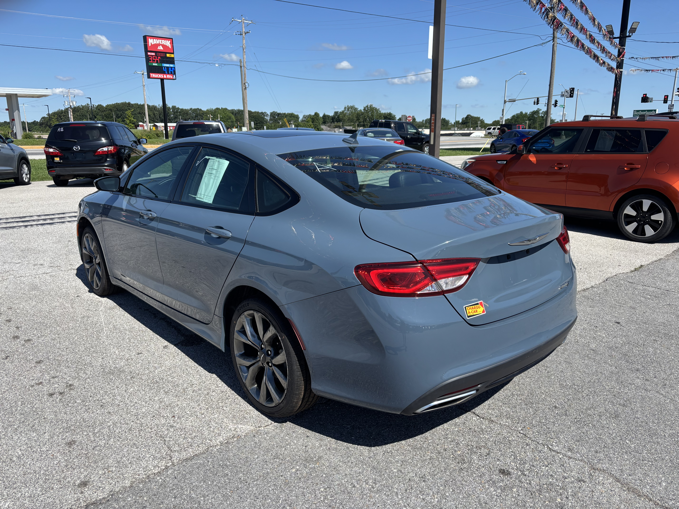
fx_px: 510
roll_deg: -0.8
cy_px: 254
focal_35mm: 26
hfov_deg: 67.3
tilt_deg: -12.7
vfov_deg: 53.1
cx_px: 340
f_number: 1.6
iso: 50
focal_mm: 5.96
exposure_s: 1/3205
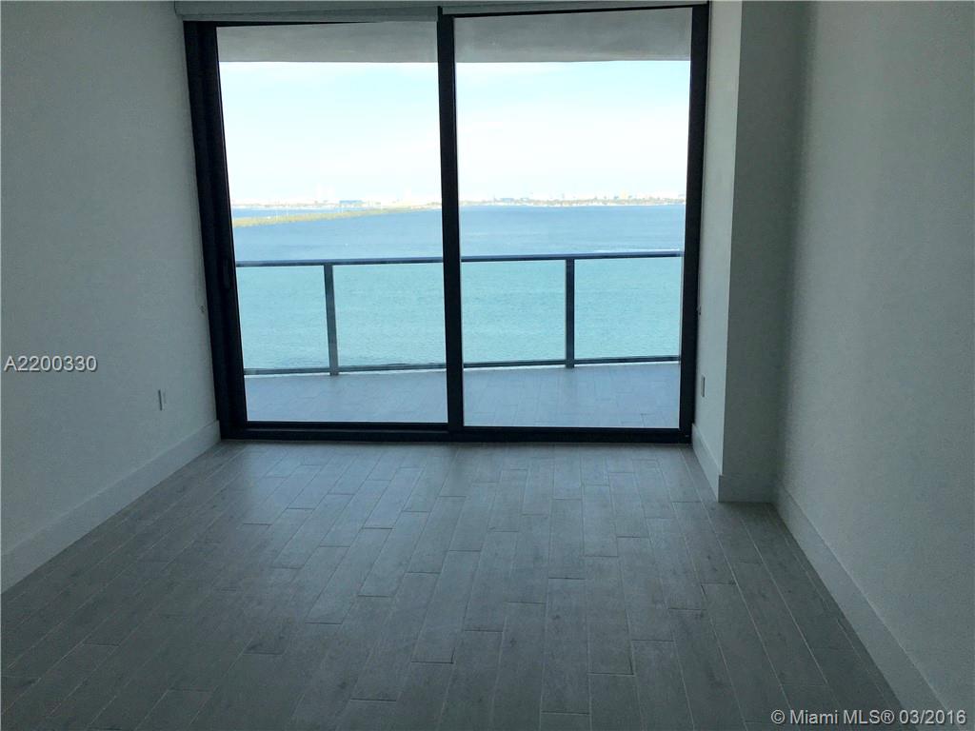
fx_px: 817
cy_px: 366
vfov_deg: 48.2
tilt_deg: -10.2
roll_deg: +1.0
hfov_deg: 61.7
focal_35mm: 29
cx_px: 488
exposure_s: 1/646
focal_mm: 4.15
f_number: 2.2
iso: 32
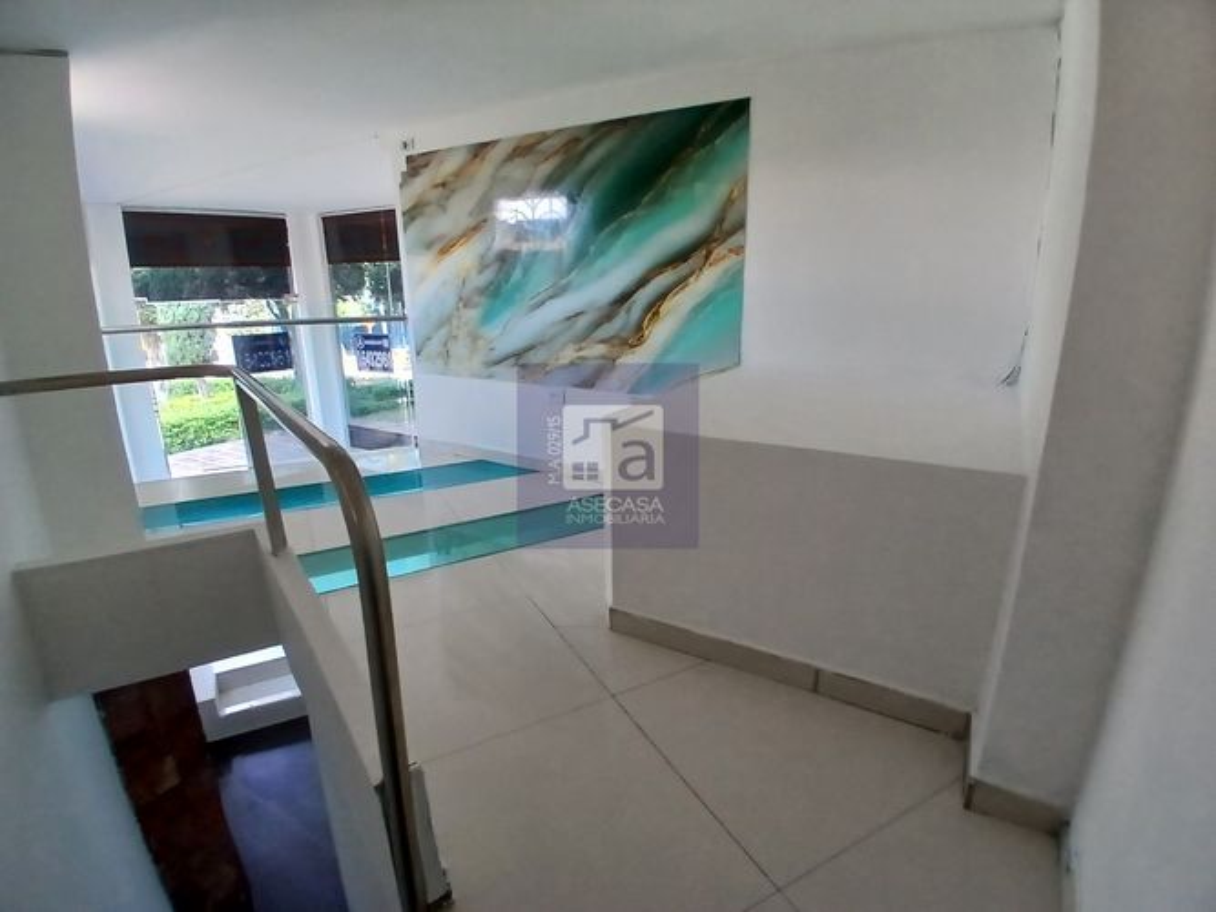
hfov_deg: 91.0
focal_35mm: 17
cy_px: 456
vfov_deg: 74.7
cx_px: 608
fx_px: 597
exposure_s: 1/33.3
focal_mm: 1.4
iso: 125
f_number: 2.2
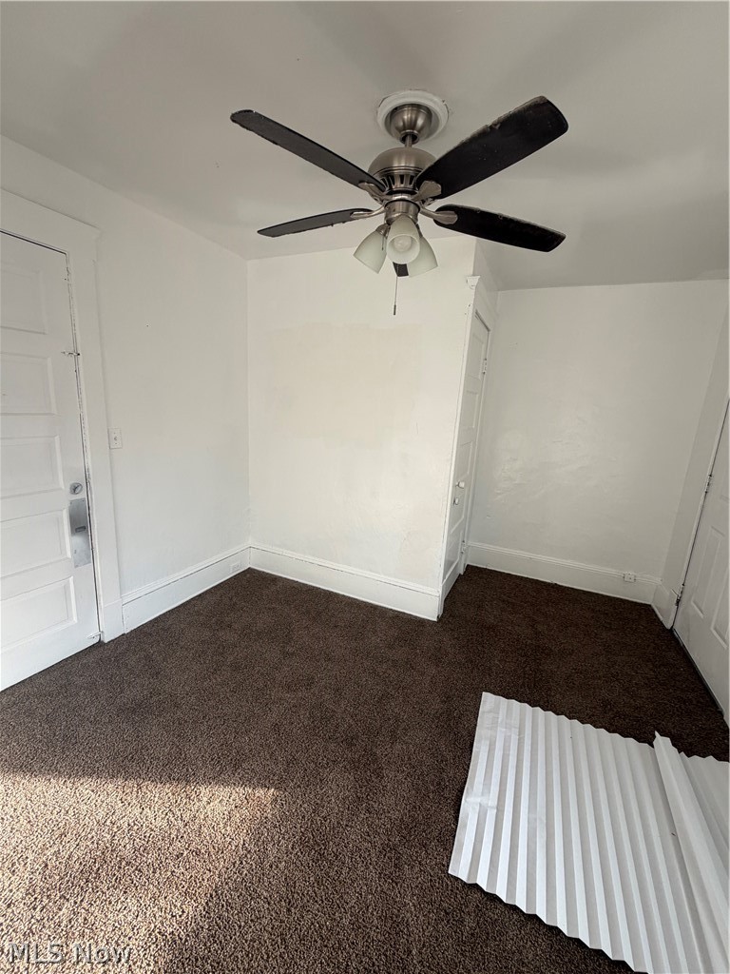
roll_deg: -2.7
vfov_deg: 102.1
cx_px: 365
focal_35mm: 14
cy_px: 487
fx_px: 394
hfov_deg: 85.7
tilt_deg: -12.0
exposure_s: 1/135
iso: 40
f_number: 2.2
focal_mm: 2.22
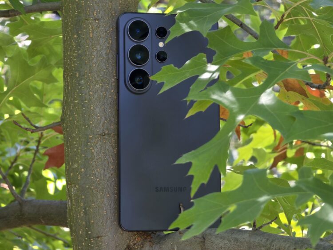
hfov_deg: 17.1
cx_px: 166
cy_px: 125
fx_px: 1107
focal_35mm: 115
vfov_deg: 12.9
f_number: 3.4
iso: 100
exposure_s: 1/100
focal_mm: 18.6
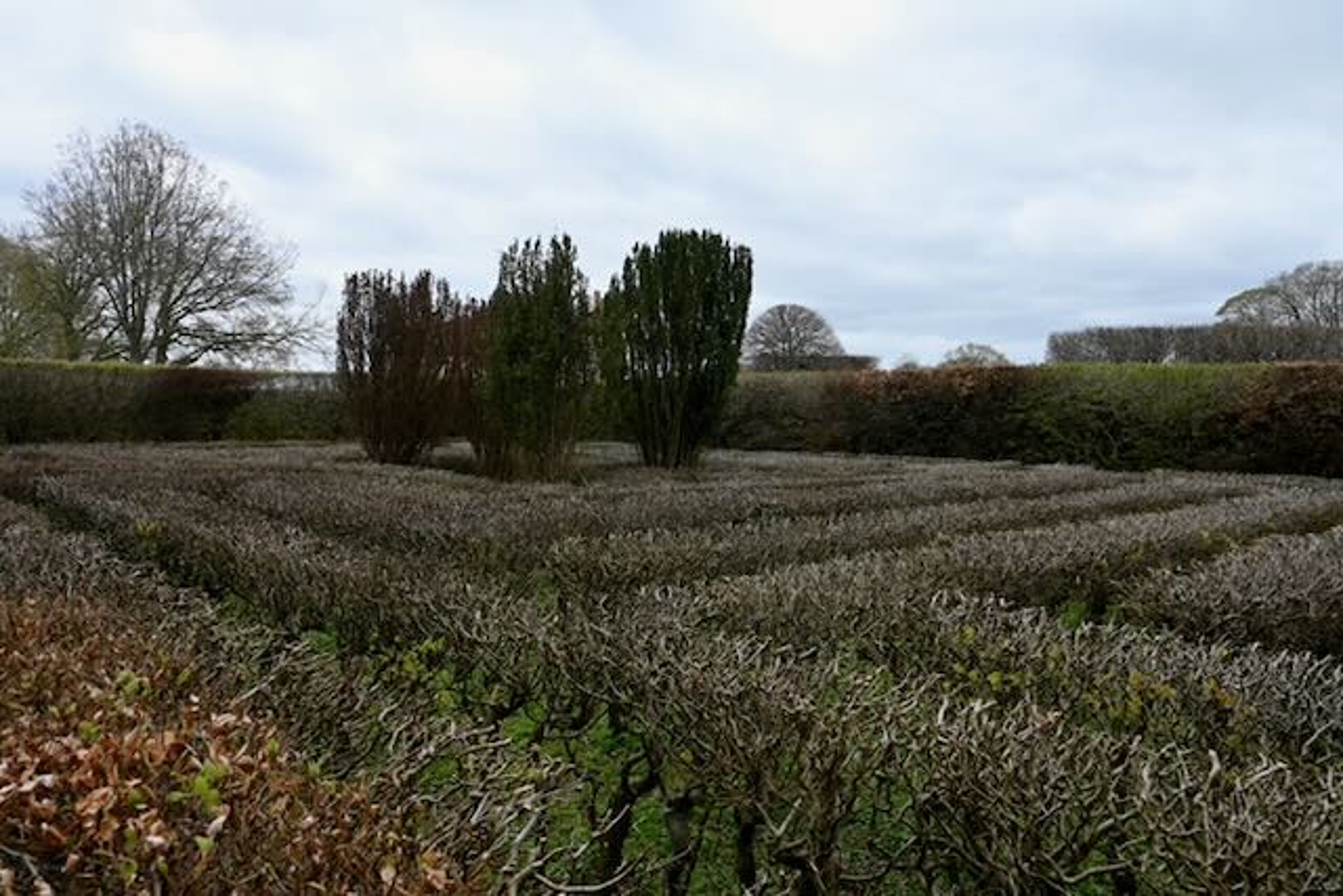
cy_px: 448
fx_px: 895
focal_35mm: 24
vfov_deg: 53.2
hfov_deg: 73.7
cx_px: 672
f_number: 7.1
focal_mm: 16
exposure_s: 1/160
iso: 100
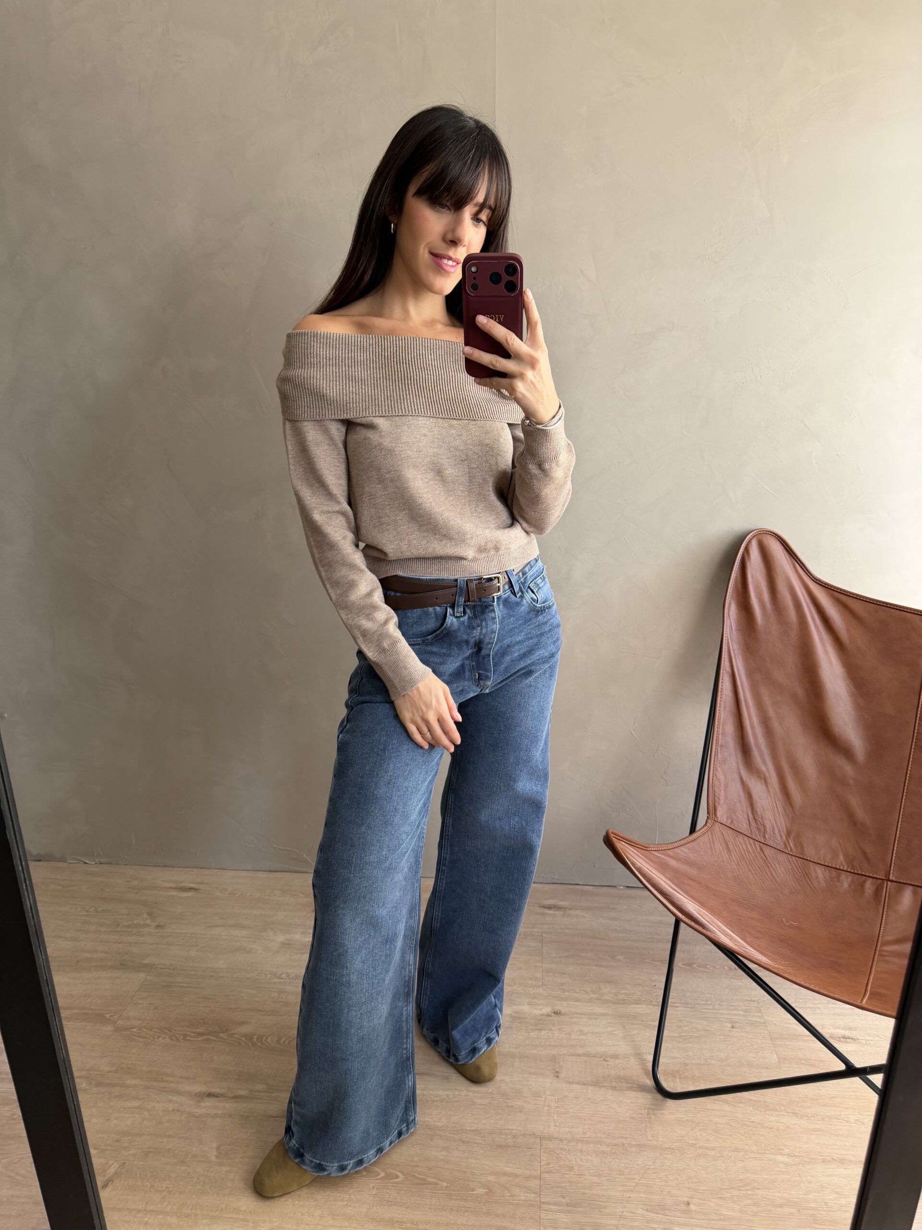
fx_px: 852
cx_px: 461
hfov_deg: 56.8
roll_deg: +1.0
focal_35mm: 24
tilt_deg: -25.5
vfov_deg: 71.6
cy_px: 615
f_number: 1.78
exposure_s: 1/121
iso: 200
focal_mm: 6.76
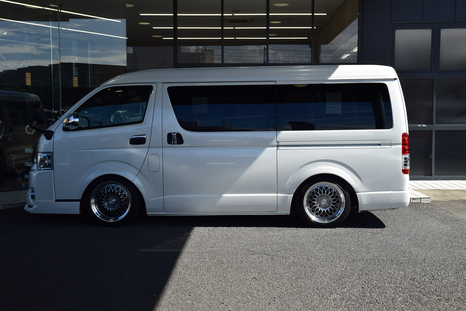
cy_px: 156
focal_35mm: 46
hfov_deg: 42.3
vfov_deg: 29.0
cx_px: 233
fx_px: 602
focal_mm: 31
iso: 280
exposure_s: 1/500
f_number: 11
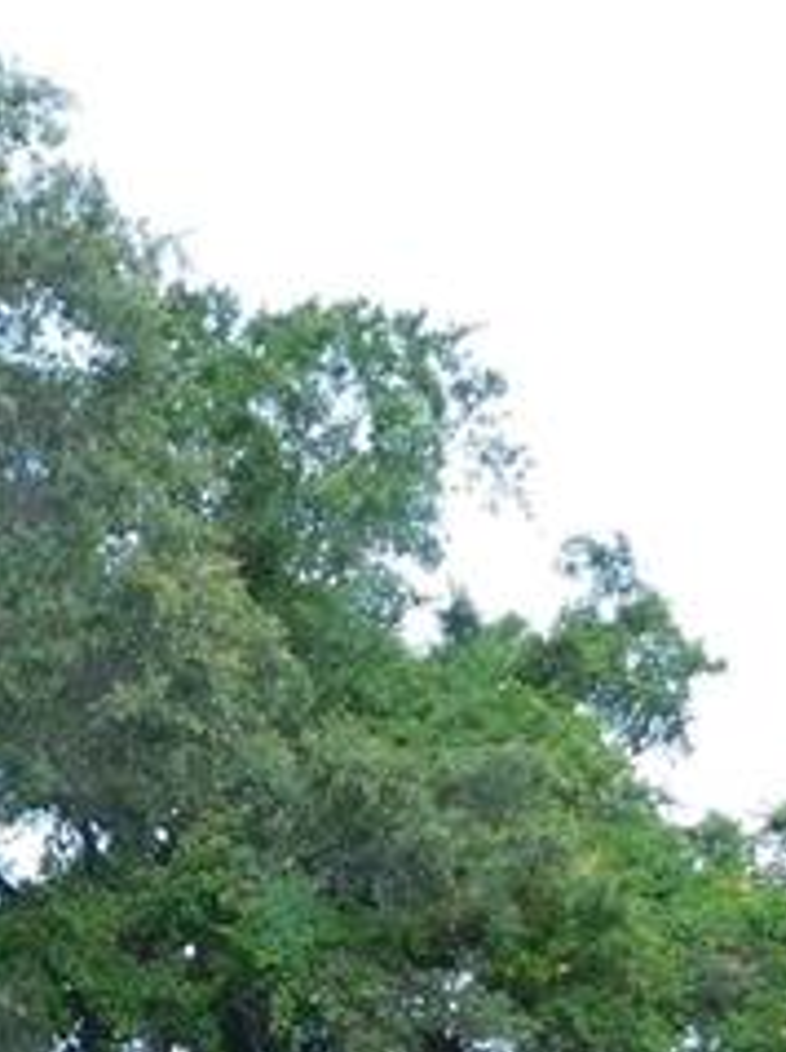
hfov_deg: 13.9
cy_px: 1017
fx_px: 3003
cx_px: -428
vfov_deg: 19.4
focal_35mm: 99
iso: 125
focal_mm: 4
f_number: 3
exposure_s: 1/320
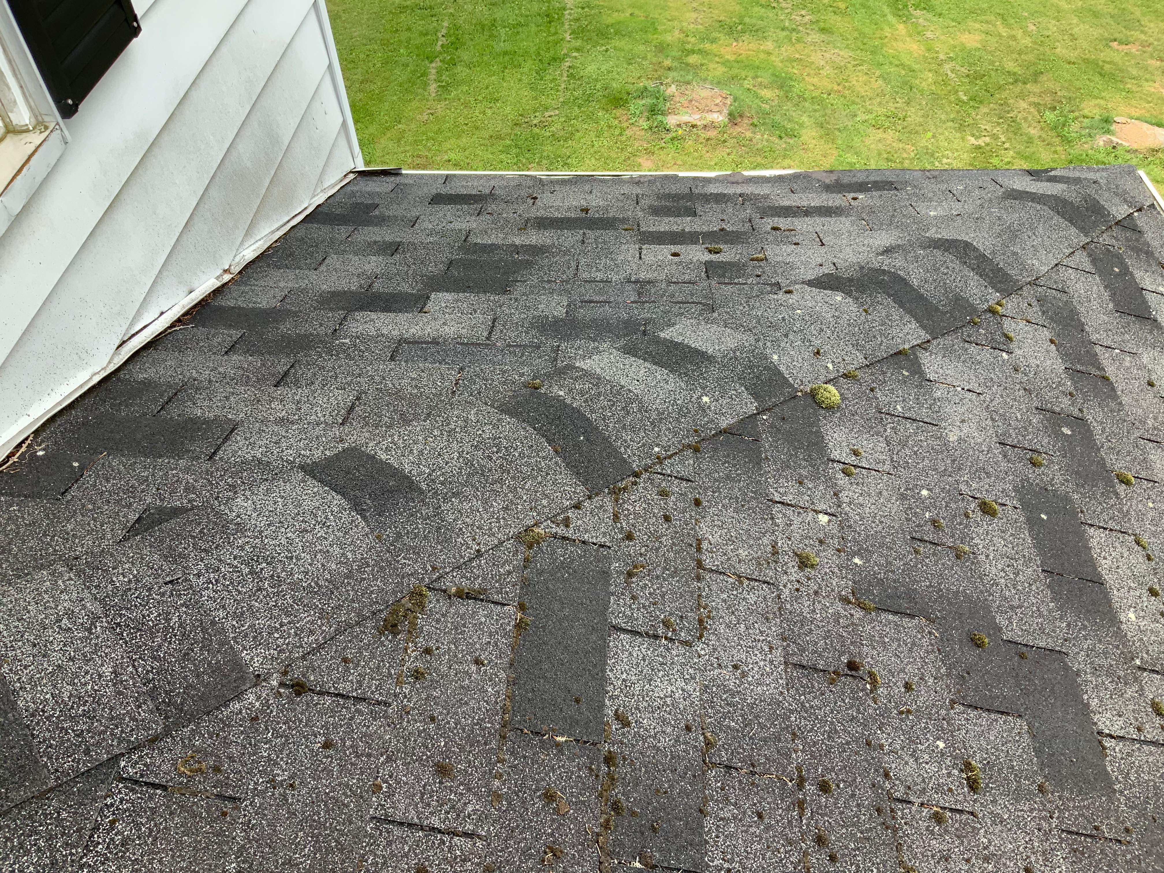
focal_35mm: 29
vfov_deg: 48.2
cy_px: 436
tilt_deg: -45.8
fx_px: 975
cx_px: 582
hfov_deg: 61.7
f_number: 1.8
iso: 16
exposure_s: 1/247
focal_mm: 3
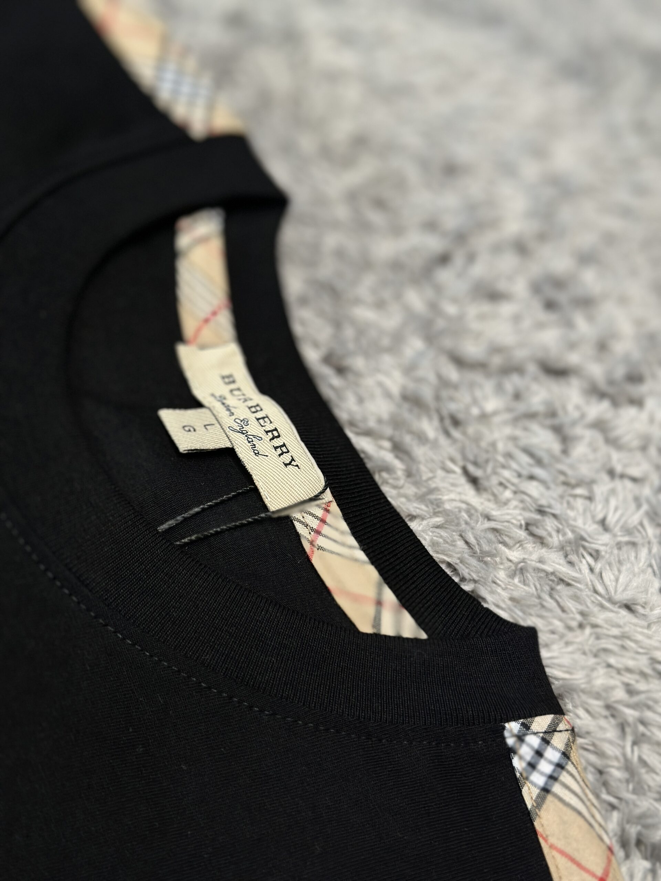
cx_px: 330
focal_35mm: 48
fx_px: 1222
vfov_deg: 39.7
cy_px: 440
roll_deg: -34.2
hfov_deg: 30.3
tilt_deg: -43.6
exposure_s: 1/120
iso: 100
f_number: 1.78
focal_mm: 6.86
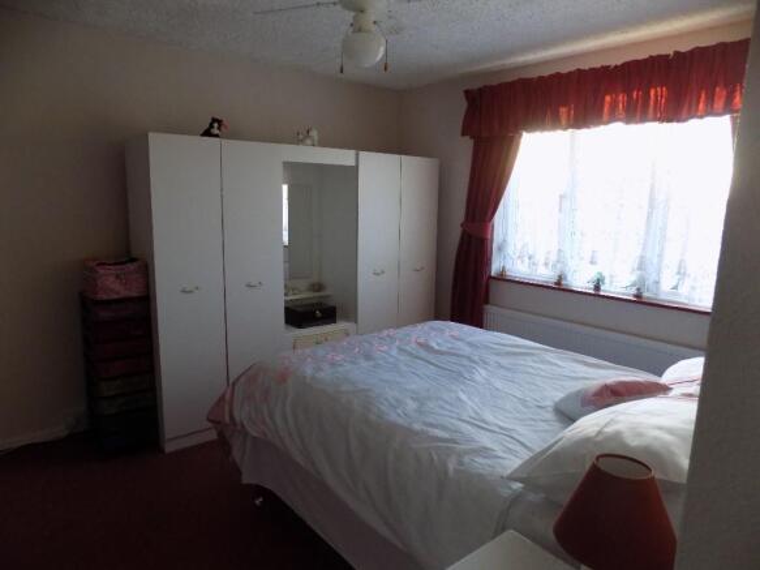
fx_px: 505
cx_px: 380
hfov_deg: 73.9
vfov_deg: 58.9
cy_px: 285
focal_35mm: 23
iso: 250
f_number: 3.1
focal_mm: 4
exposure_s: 1/30
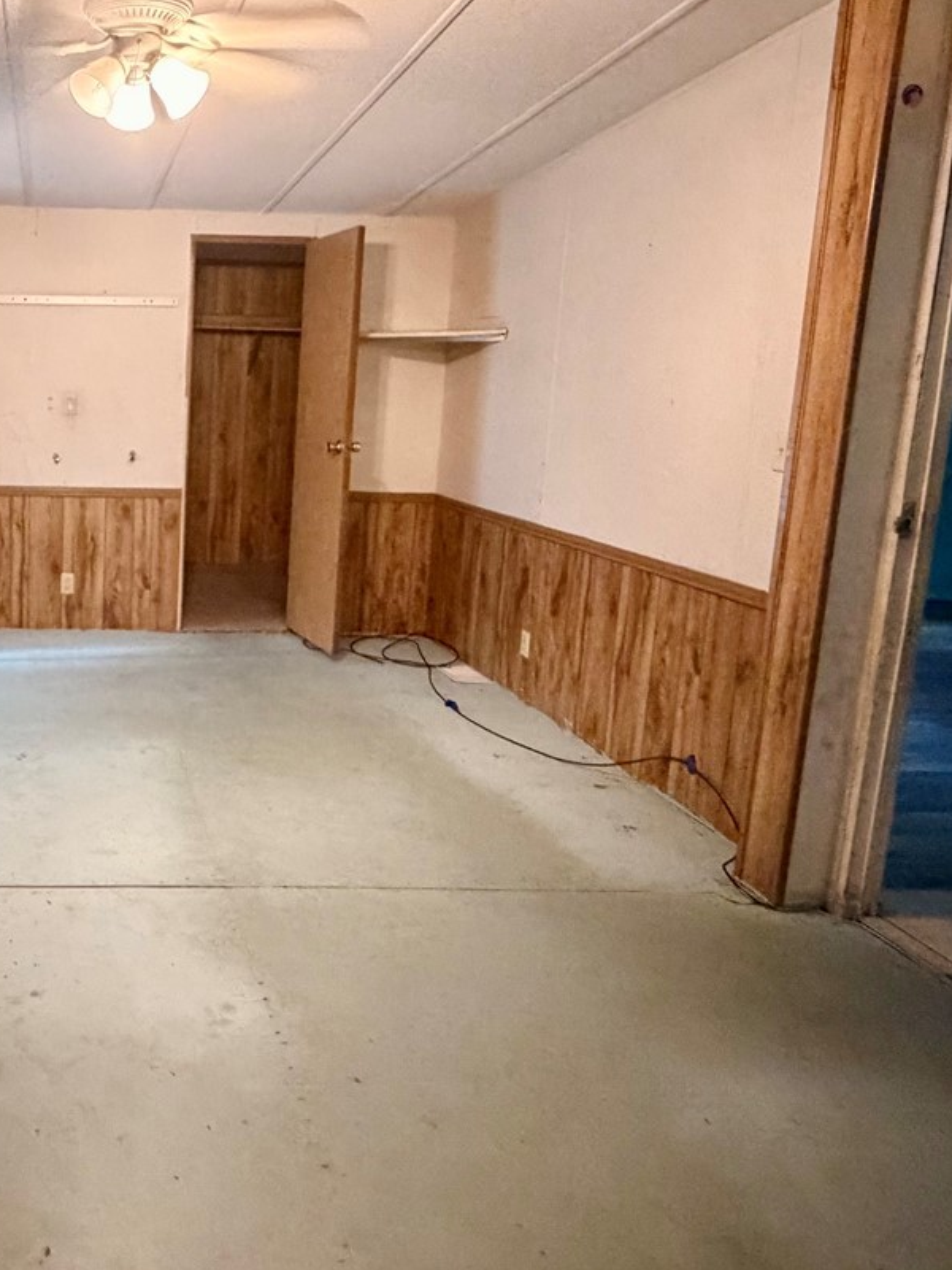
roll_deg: -1.1
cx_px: 79
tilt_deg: -8.1
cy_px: 535
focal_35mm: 28
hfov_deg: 44.8
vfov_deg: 63.1
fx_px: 1027
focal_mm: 2.22
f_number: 2.2
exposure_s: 1/40
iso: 1000
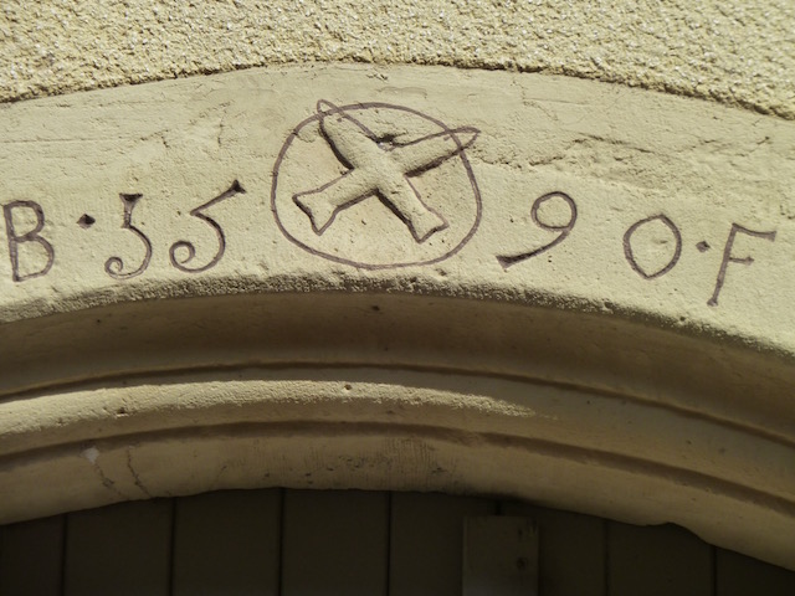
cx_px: 398
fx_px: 4180
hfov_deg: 10.9
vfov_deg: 8.2
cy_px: 298
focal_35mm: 182
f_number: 5.6
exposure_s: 1/500
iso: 125
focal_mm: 29.9
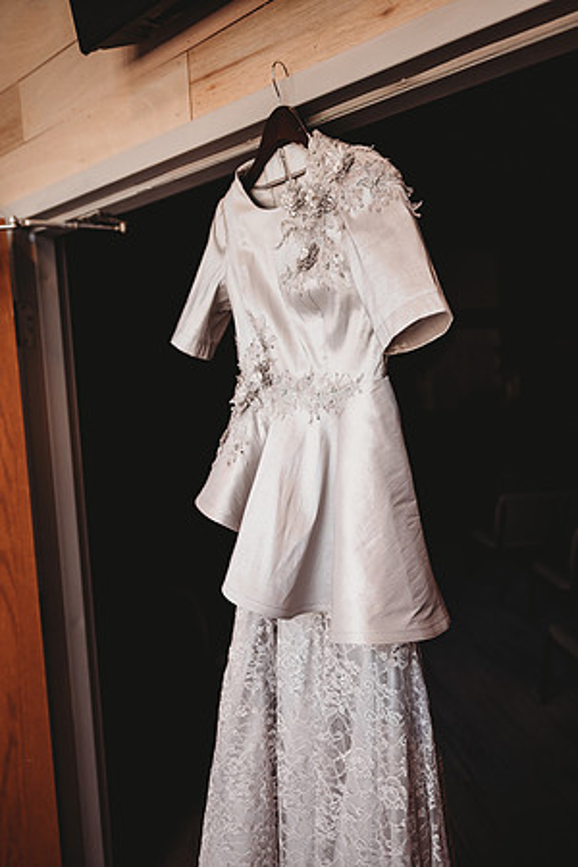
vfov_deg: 73.7
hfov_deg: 53.1
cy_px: 434
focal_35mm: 24
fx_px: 578
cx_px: 289
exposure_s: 1/320
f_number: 1.8
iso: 250
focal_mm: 24
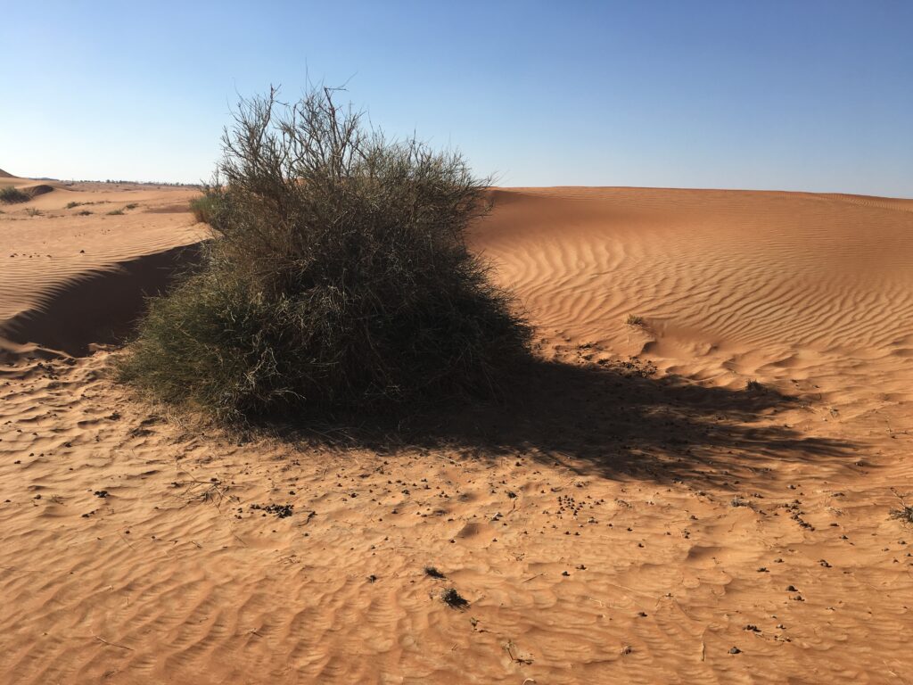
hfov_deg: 61.7
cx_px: 456
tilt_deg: -8.6
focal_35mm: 29
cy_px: 342
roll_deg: -2.4
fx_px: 765
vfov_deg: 48.2
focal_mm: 4.15
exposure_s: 1/2262
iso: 25
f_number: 2.2
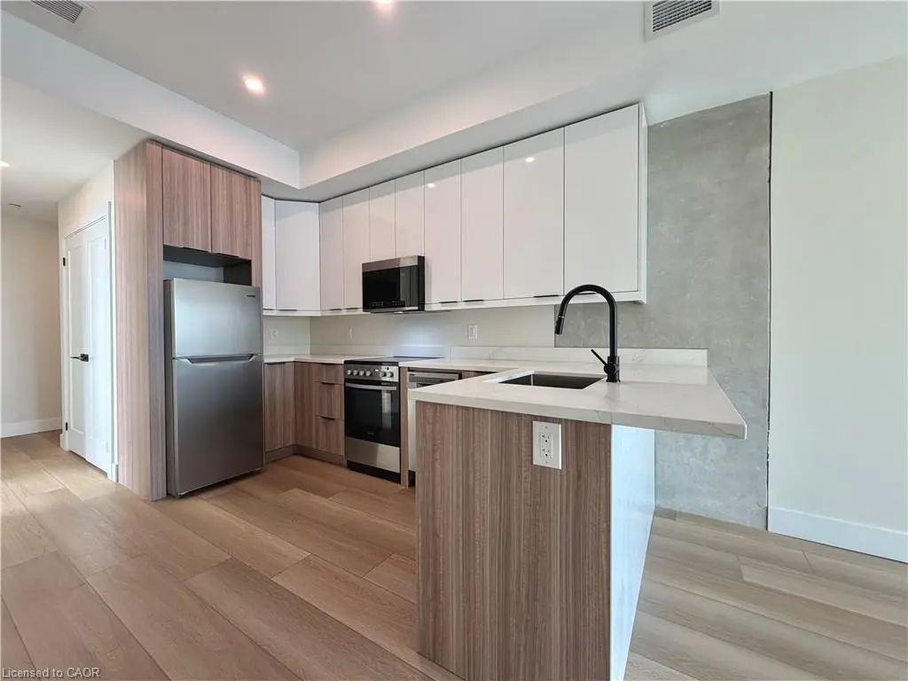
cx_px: 454
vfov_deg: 85.7
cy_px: 340
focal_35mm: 14
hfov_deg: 102.1
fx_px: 367
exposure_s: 1/120
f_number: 2.2
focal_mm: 2.22
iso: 200
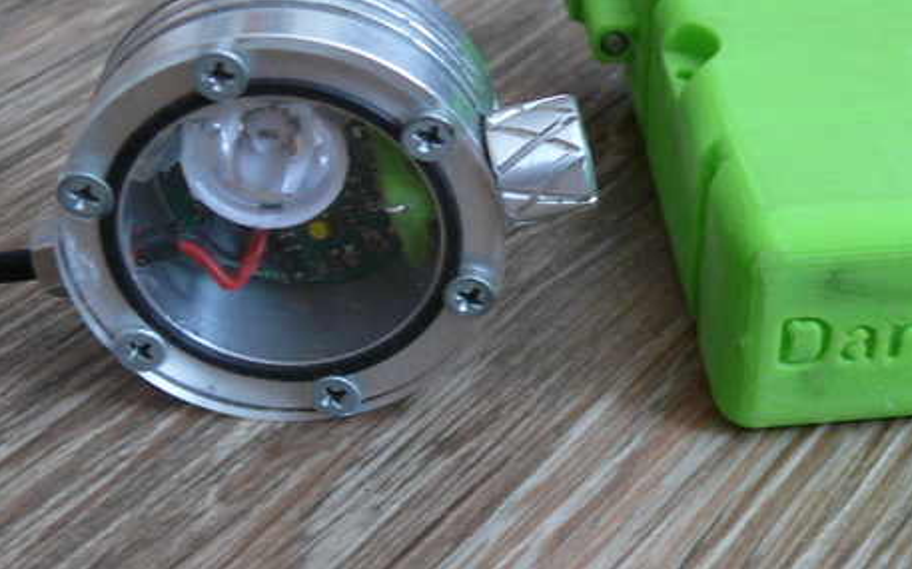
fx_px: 1615
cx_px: 696
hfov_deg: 30.9
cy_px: 244
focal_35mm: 65
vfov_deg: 20.0
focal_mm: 7.4
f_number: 2.8
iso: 160
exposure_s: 1/30
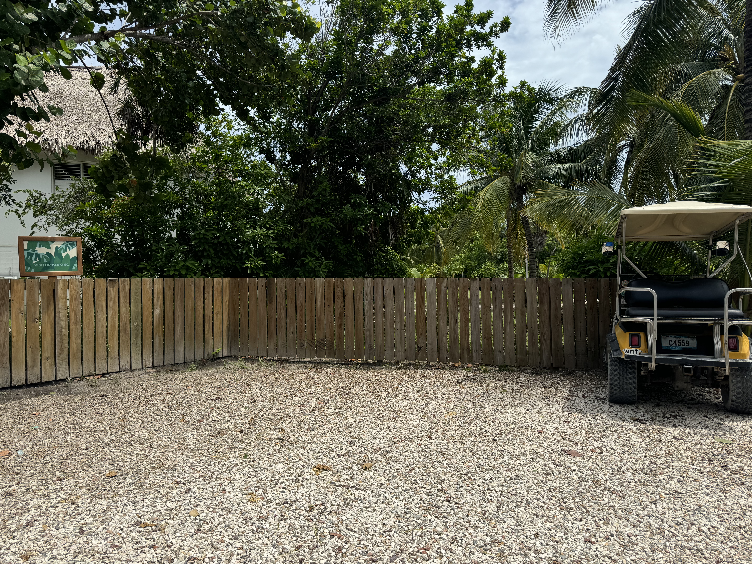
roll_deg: +1.2
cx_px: 376
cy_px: 282
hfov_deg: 71.6
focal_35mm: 24
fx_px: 521
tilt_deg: -0.7
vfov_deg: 56.8
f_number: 1.78
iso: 80
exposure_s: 1/5814
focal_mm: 6.76
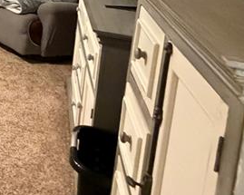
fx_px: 375
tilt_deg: -6.3
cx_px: -170
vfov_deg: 25.0
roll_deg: -2.6
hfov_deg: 23.5
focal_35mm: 52
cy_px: -62
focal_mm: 2.22
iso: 1000
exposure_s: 1/40
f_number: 2.2
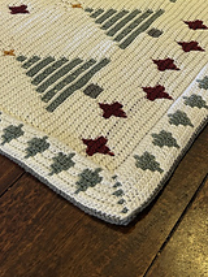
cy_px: 14
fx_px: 488
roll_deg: +1.9
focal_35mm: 61
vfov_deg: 30.0
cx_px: 131
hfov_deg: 24.0
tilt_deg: -30.6
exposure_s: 1/50
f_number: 1.5
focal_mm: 5.7
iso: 250
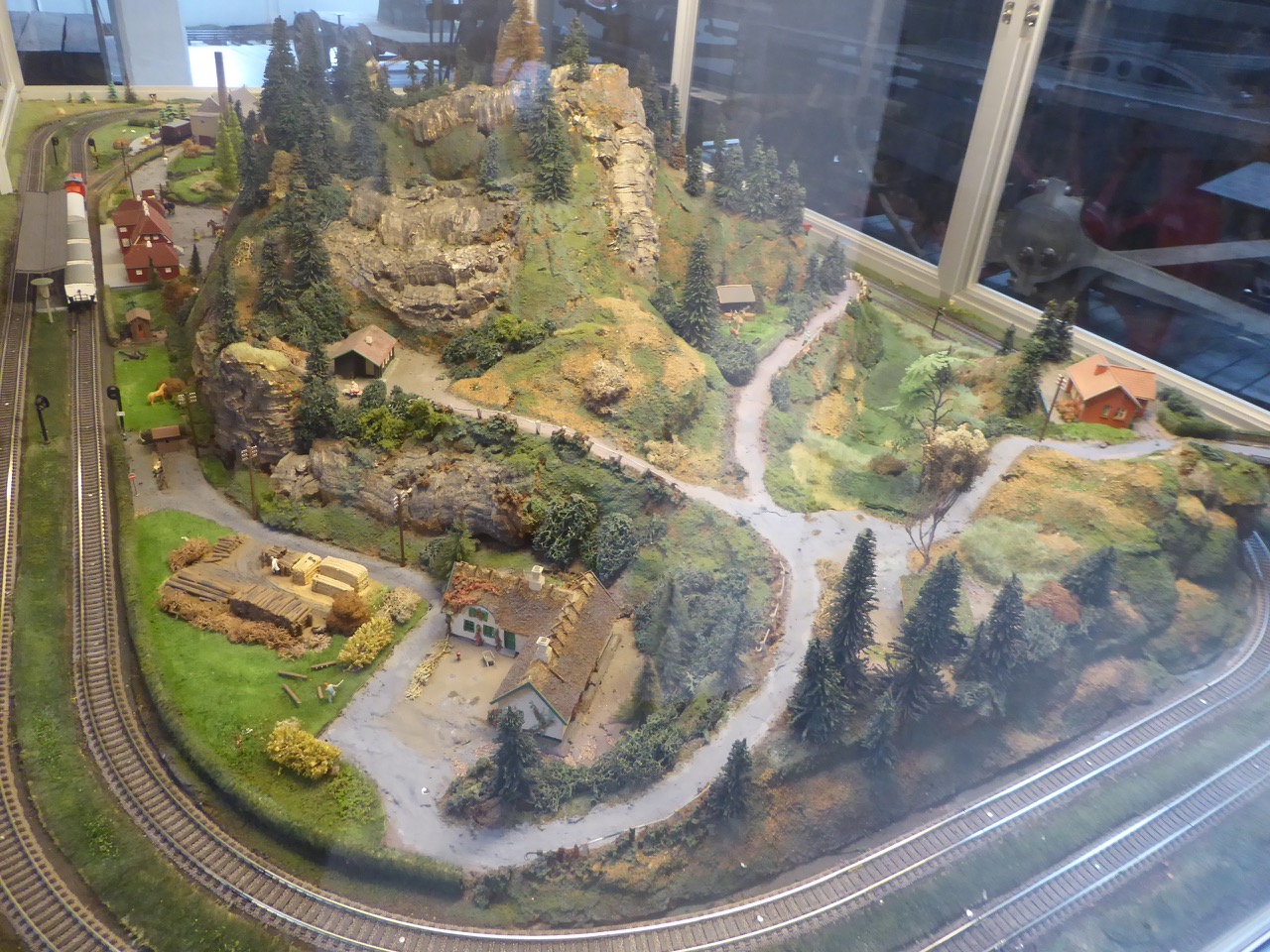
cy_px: 476
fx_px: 917
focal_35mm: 25
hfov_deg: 69.4
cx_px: 635
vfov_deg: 54.9
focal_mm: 4.3
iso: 400
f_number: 3.3
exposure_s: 1/20
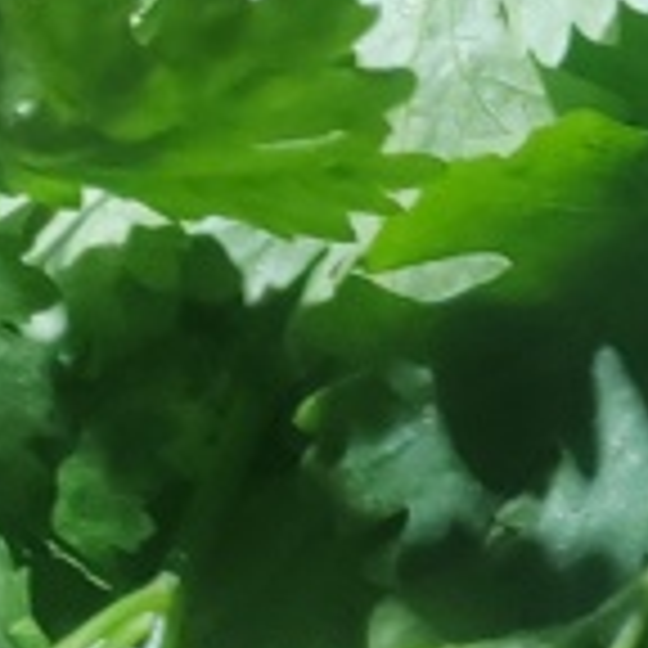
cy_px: -461
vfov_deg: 9.5
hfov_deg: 9.4
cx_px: 1170
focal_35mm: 177
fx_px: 3749
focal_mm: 5.52
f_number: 1.9
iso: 2000
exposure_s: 1/100
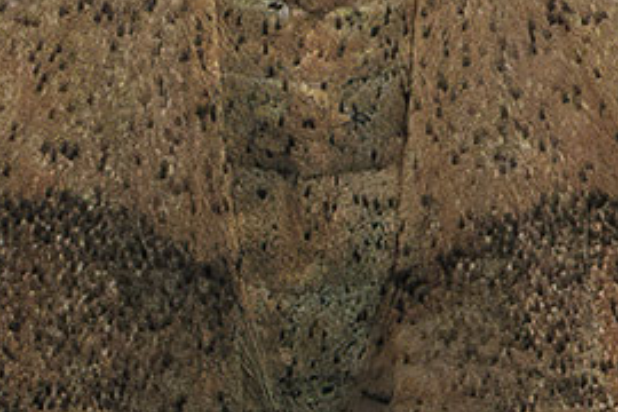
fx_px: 15432
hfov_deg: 2.3
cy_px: 30
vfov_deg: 1.5
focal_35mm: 899
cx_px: 343
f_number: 11
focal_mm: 90
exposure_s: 1/50
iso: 400
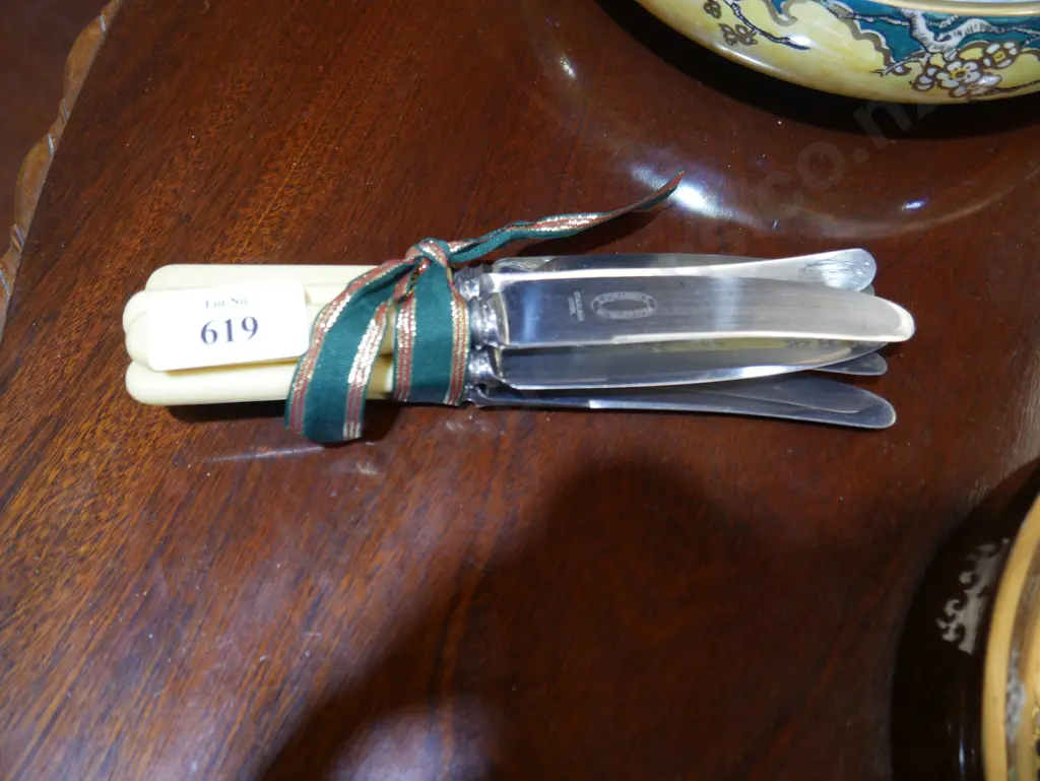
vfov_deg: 46.8
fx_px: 902
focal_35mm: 30
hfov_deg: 59.9
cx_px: 520
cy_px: 390
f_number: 3.6
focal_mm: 15
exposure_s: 1/60
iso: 400
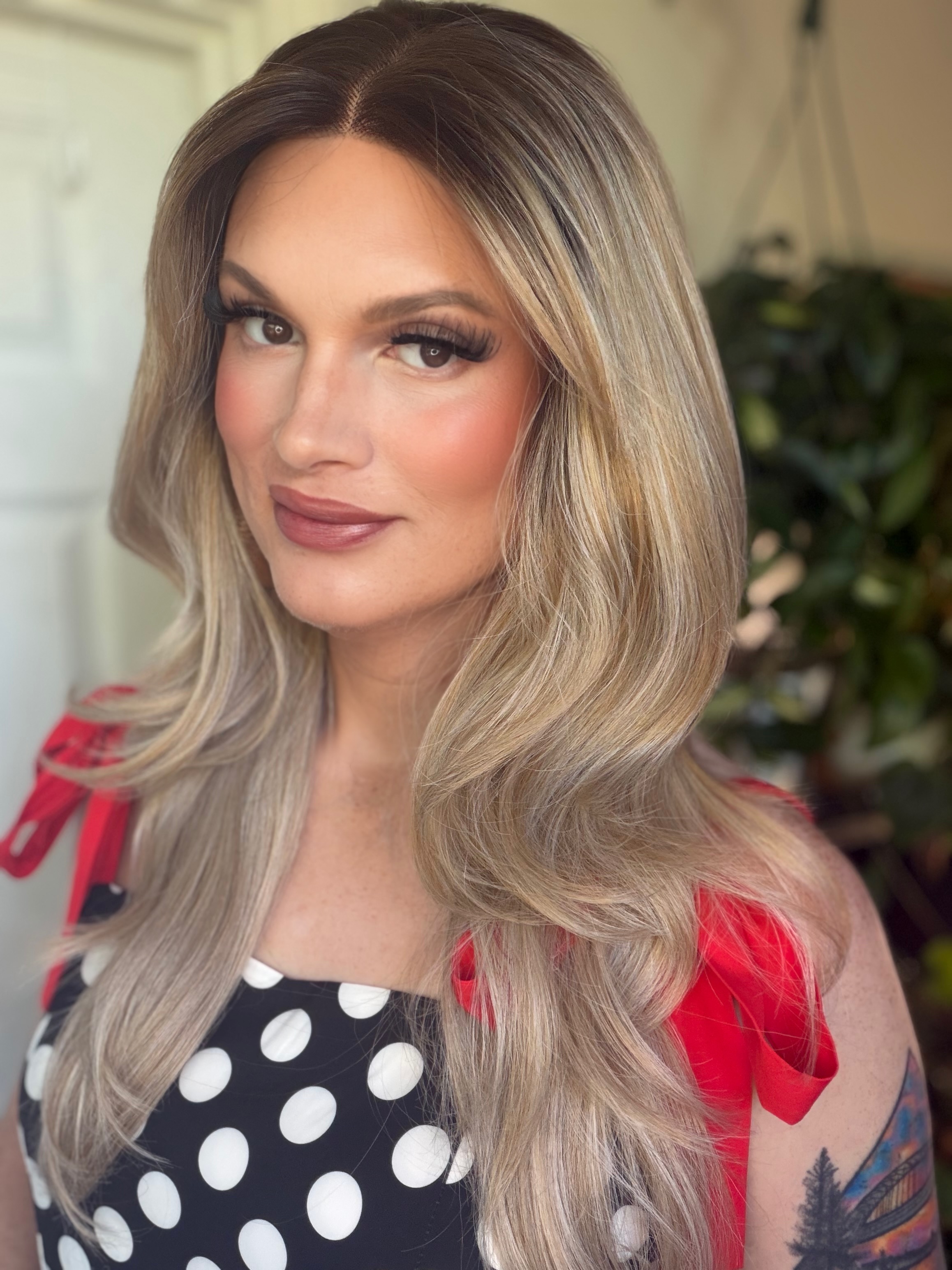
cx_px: 476
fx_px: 1100
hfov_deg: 46.8
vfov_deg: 60.0
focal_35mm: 30
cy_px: 635
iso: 80
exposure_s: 1/84
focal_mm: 2.71
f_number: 1.9
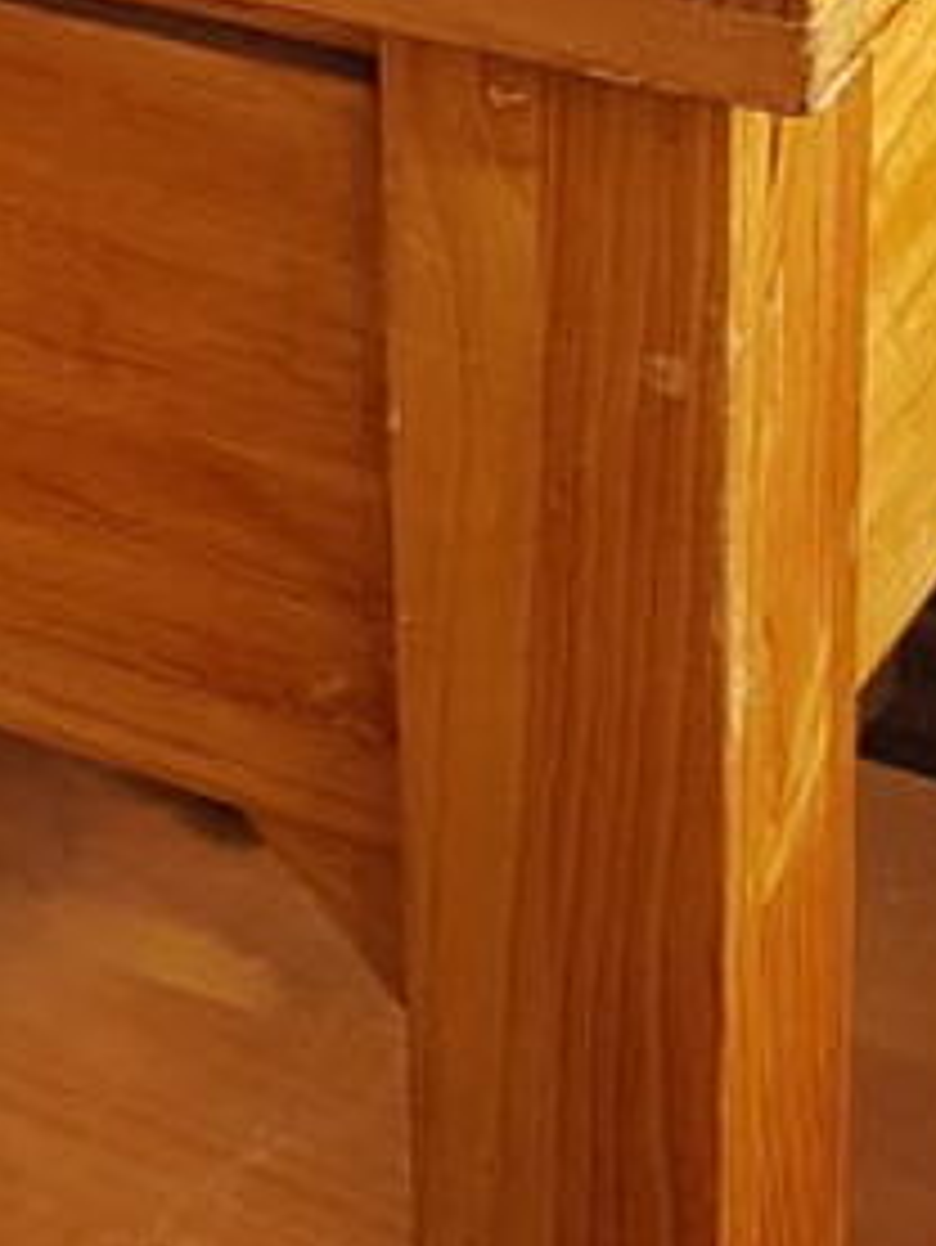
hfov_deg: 11.4
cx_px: -423
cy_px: 16
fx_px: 4503
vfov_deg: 15.5
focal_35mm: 125
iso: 64
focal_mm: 4.2
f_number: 1.7
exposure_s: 1/100
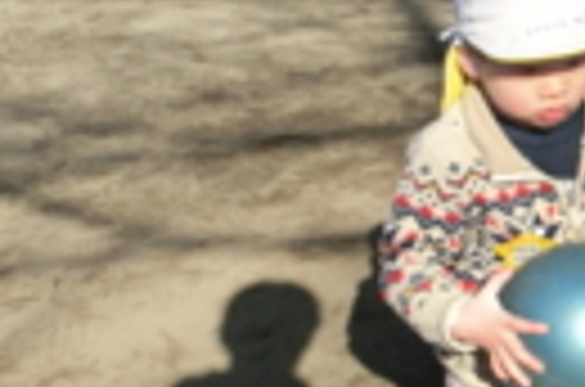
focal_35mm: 77
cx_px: 738
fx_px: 1248
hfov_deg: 23.6
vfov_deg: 17.6
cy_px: 126
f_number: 3
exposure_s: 1/800
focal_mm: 4.24
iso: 80
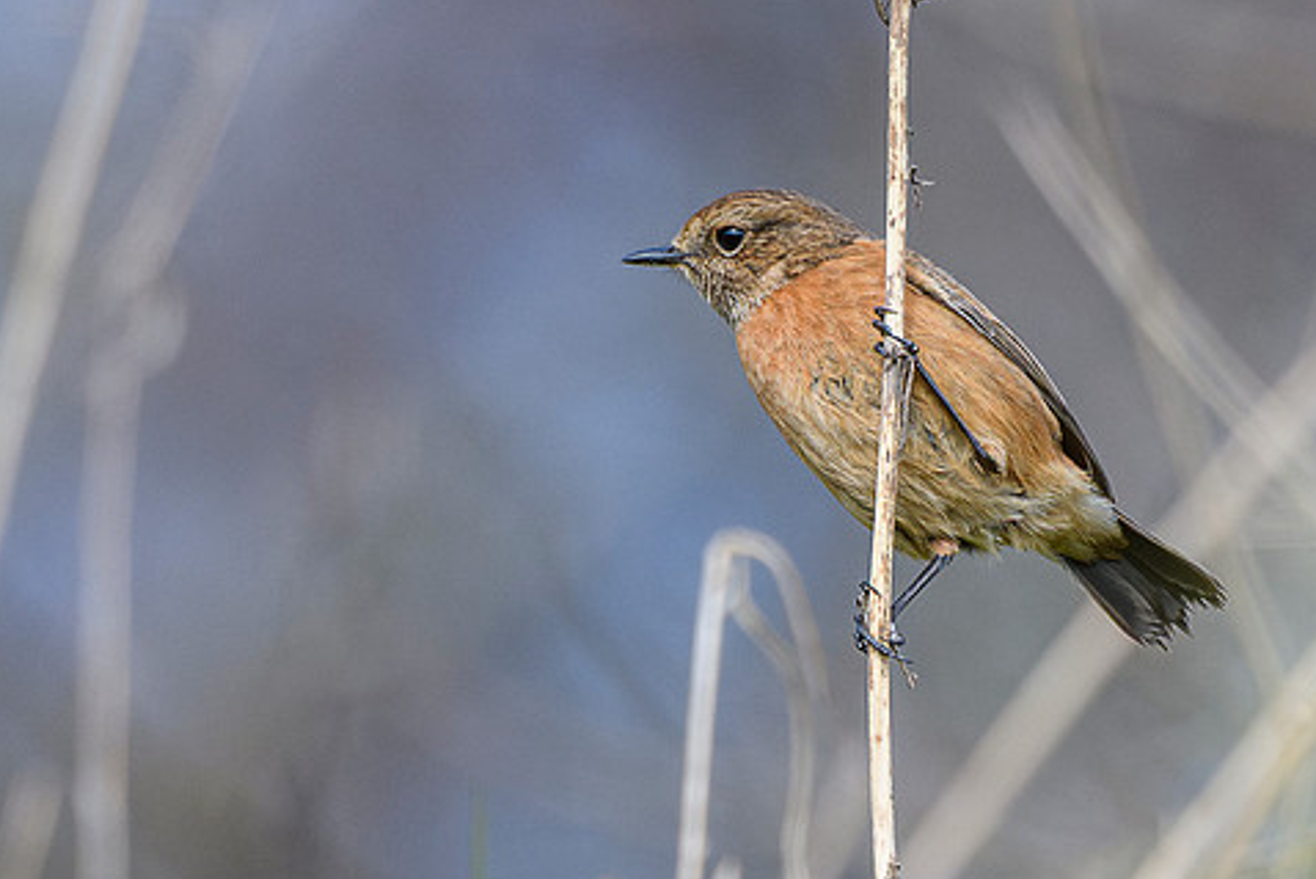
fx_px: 52580
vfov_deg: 1.0
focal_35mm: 1438
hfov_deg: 1.4
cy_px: 197
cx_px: 893
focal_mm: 400
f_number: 6.3
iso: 640
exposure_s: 1/1600
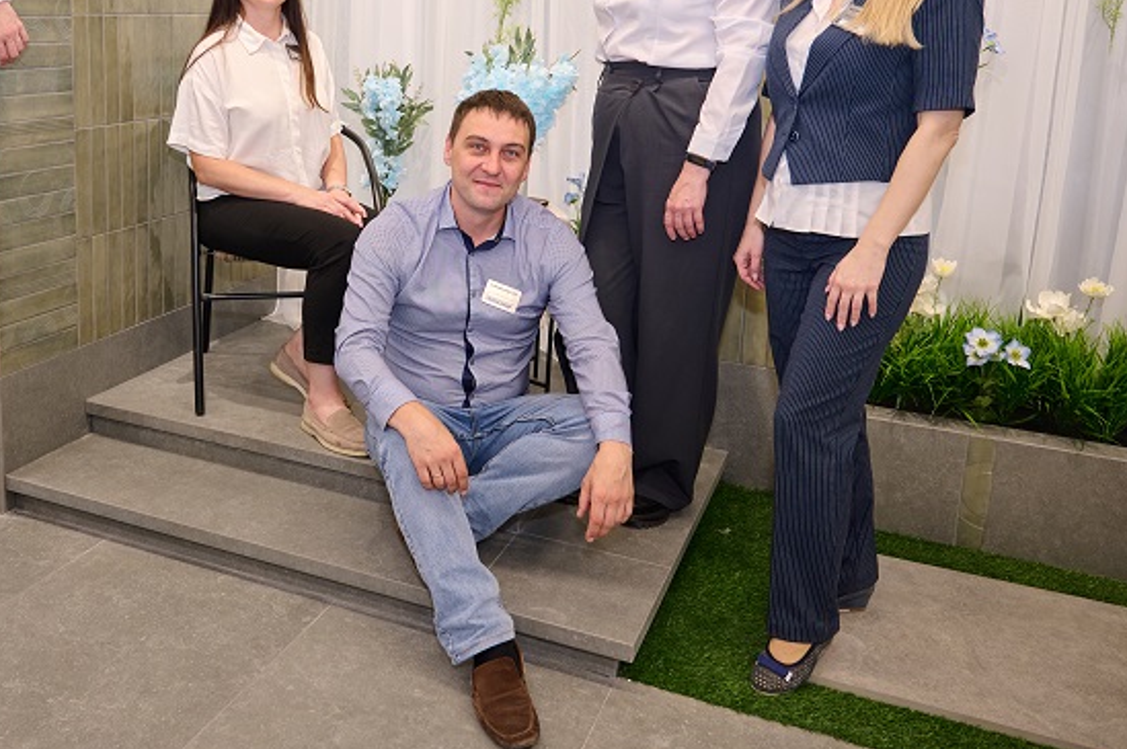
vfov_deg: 37.3
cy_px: 234
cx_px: 351
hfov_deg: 53.1
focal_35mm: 35
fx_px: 1095
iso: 640
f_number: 4
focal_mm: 24
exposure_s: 1/200
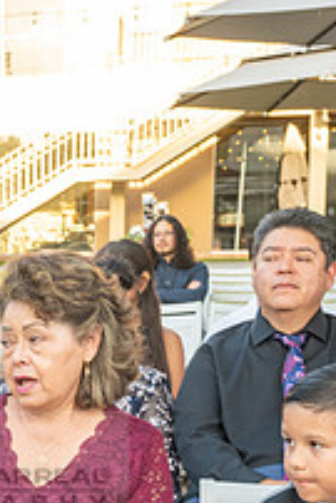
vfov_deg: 22.2
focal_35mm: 89
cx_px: -82
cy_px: 469
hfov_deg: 14.8
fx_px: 1244
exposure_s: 1/200
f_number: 7.1
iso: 500
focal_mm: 31
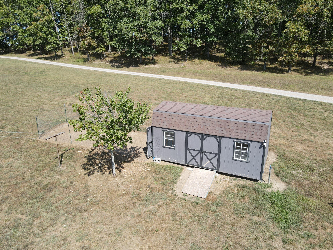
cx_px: 166
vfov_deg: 56.8
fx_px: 231
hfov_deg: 71.6
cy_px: 125
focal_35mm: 24
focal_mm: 4.5
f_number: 2.8
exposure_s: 1/500
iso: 100
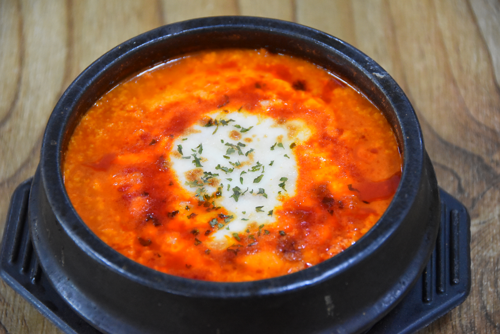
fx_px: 2189
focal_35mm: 158
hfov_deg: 13.0
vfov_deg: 8.7
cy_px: 167
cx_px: 250
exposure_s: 1/125
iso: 4000
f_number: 5.3
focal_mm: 105
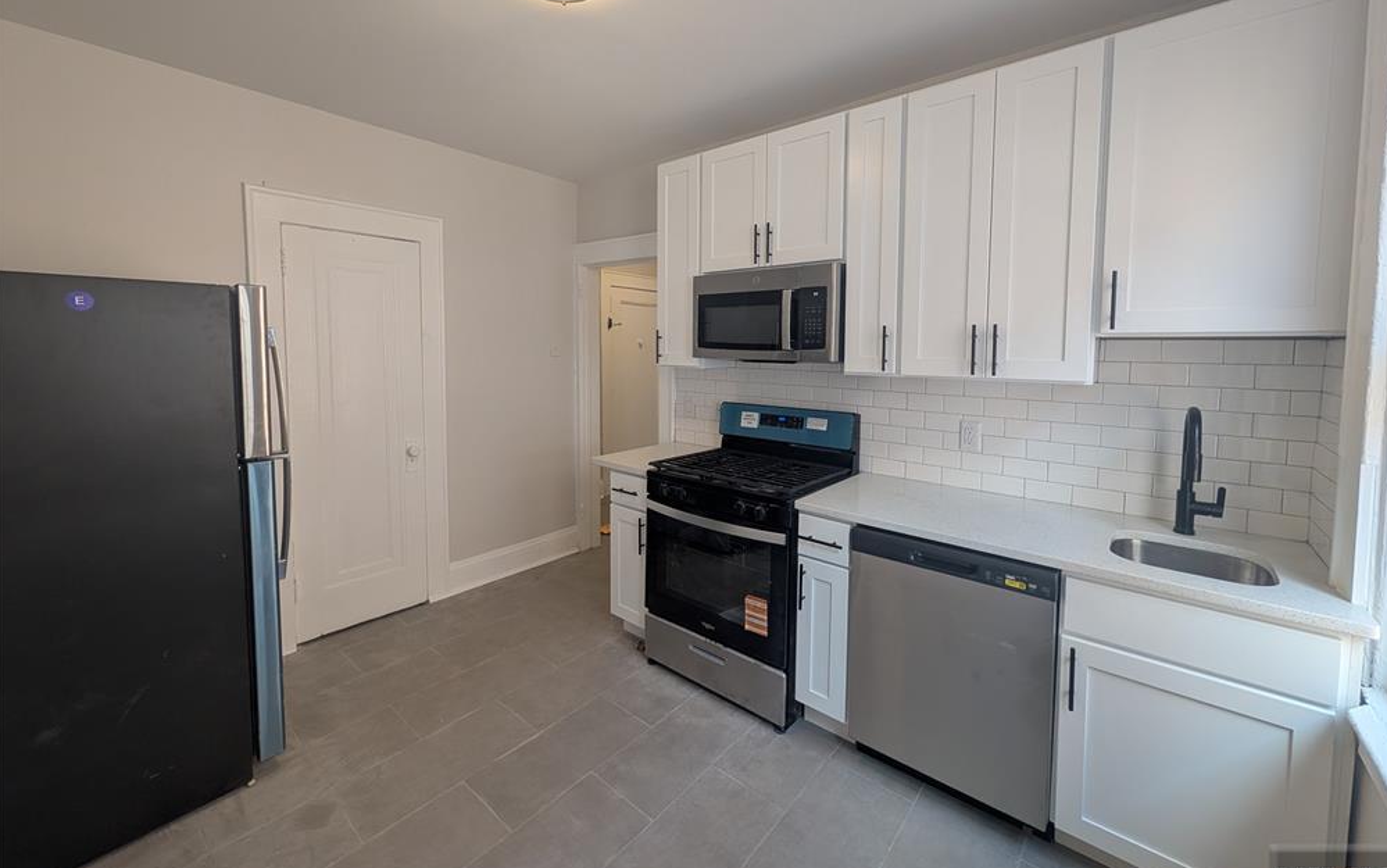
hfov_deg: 109.3
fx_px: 492
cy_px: 378
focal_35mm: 13
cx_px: 703
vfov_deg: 82.5
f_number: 1.7
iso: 83
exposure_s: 1/120
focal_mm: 2.02
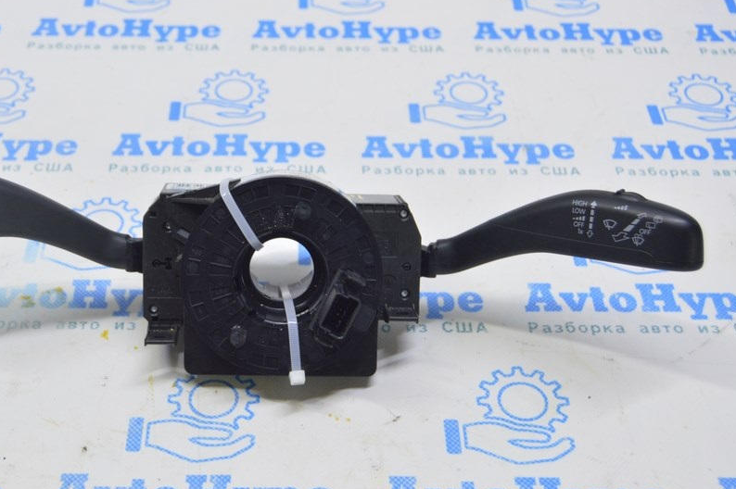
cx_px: 273
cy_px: 214
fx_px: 1185
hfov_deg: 34.3
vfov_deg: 23.3
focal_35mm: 58
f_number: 5.6
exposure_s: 1/20
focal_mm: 30
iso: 400
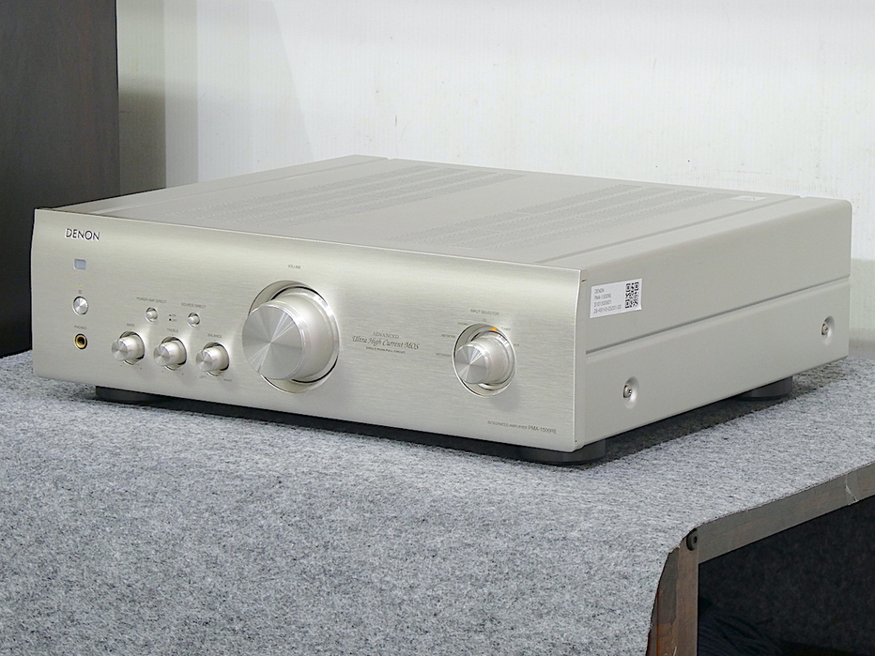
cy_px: 330
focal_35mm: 139
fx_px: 3514
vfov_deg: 10.7
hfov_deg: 14.2
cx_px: 444
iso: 200
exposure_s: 1/8
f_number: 5.3
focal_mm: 24.2
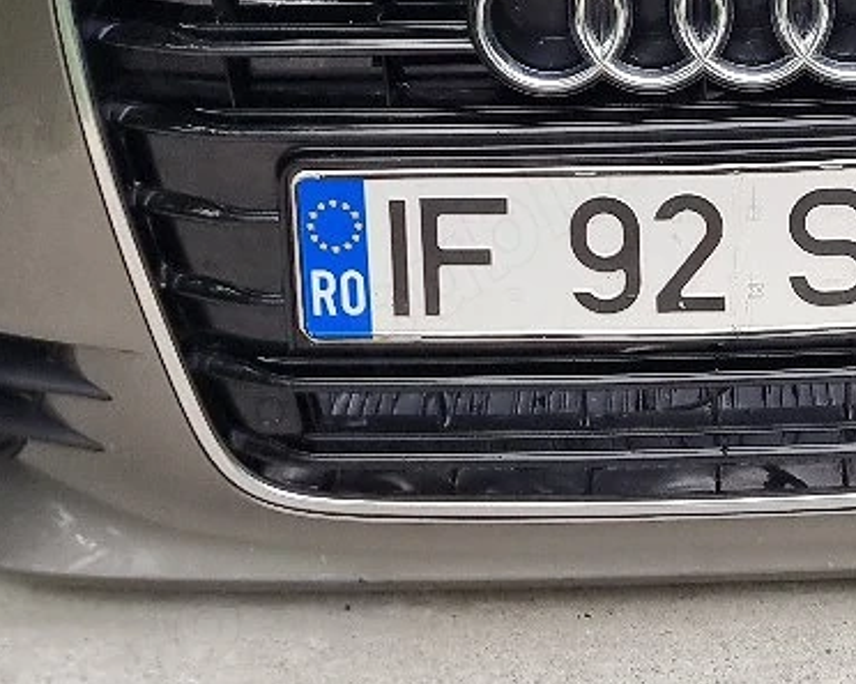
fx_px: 2126
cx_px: 741
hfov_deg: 22.3
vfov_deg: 16.6
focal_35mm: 84
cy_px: -333
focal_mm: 6.7
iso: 50
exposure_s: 1/143
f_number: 1.8
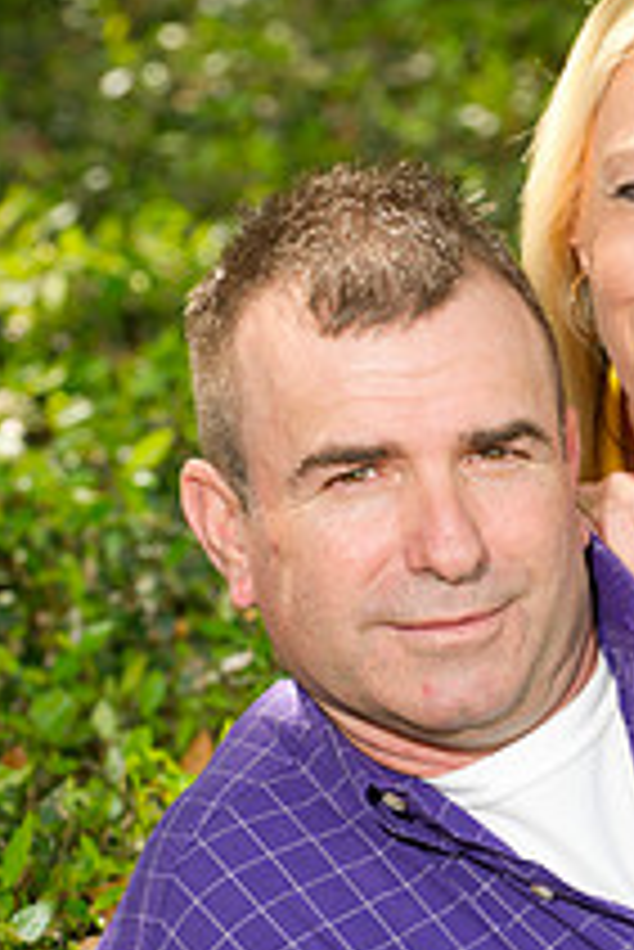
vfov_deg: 7.7
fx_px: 7015
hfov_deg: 5.2
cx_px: 663
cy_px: 599
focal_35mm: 266
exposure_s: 1/200
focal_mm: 125
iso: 400
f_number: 5
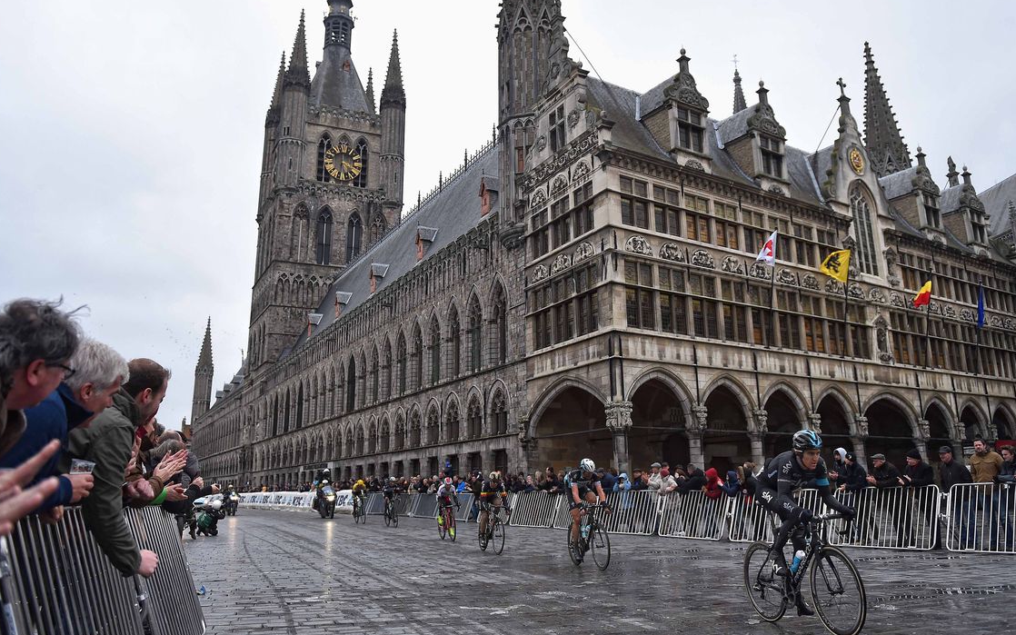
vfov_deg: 44.3
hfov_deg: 66.4
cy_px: 258
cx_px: 524
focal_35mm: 28
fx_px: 775
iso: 640
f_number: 2.8
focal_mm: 24
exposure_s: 1/1250
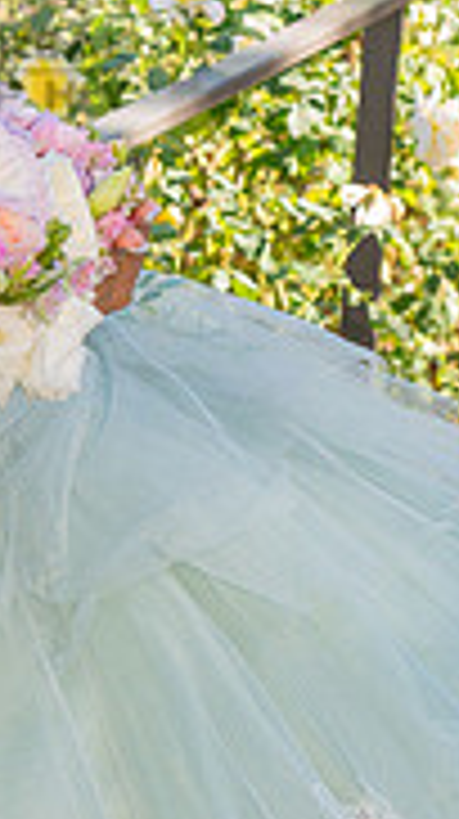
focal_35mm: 225
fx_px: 4882
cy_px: 2
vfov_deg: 9.5
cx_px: -491
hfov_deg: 5.3
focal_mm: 46
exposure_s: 1/200
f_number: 5
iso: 200
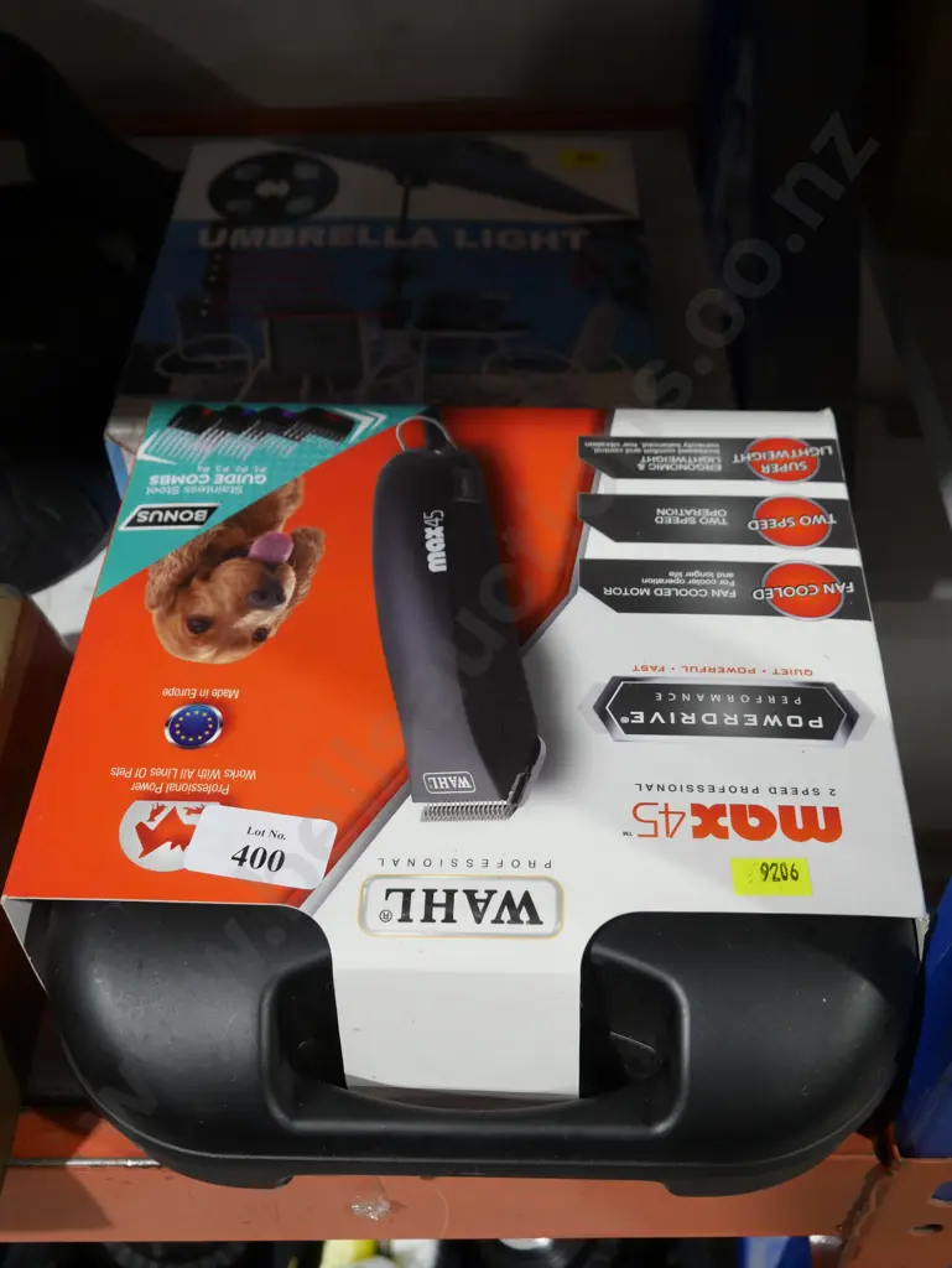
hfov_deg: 37.8
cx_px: 476
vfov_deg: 49.0
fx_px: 1392
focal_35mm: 38
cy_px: 634
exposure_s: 1/60
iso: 640
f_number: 4.1
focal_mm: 19
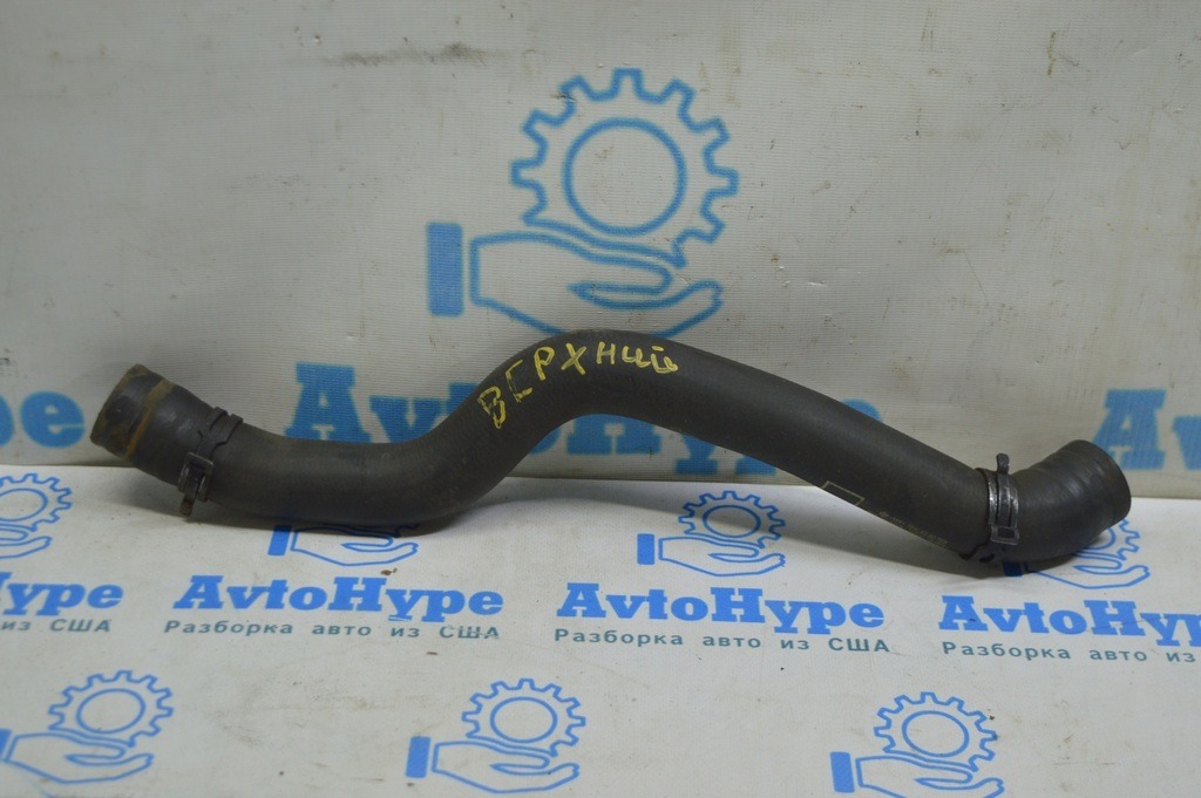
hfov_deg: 36.9
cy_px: 399
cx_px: 600
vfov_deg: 25.0
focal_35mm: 54
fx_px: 1800
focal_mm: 36
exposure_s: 1/40
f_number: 5.6
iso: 400
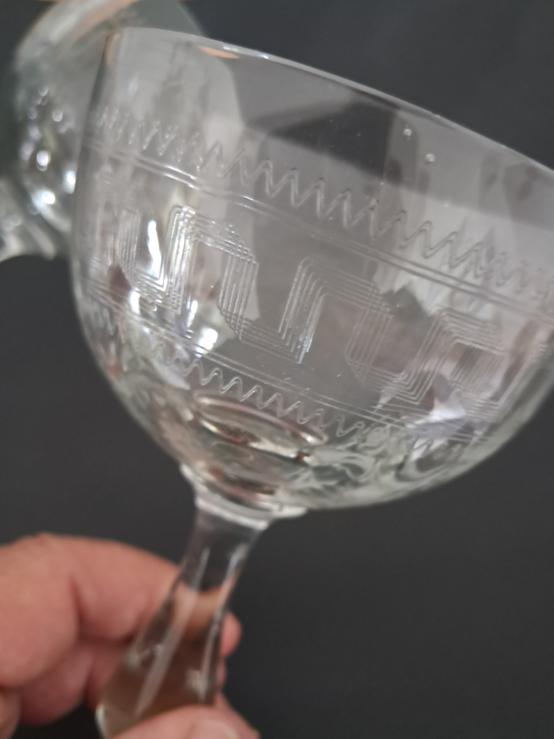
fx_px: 619
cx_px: 296
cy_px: 375
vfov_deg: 61.7
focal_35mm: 29
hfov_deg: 48.2
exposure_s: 1/20
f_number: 1.8
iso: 800
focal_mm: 4
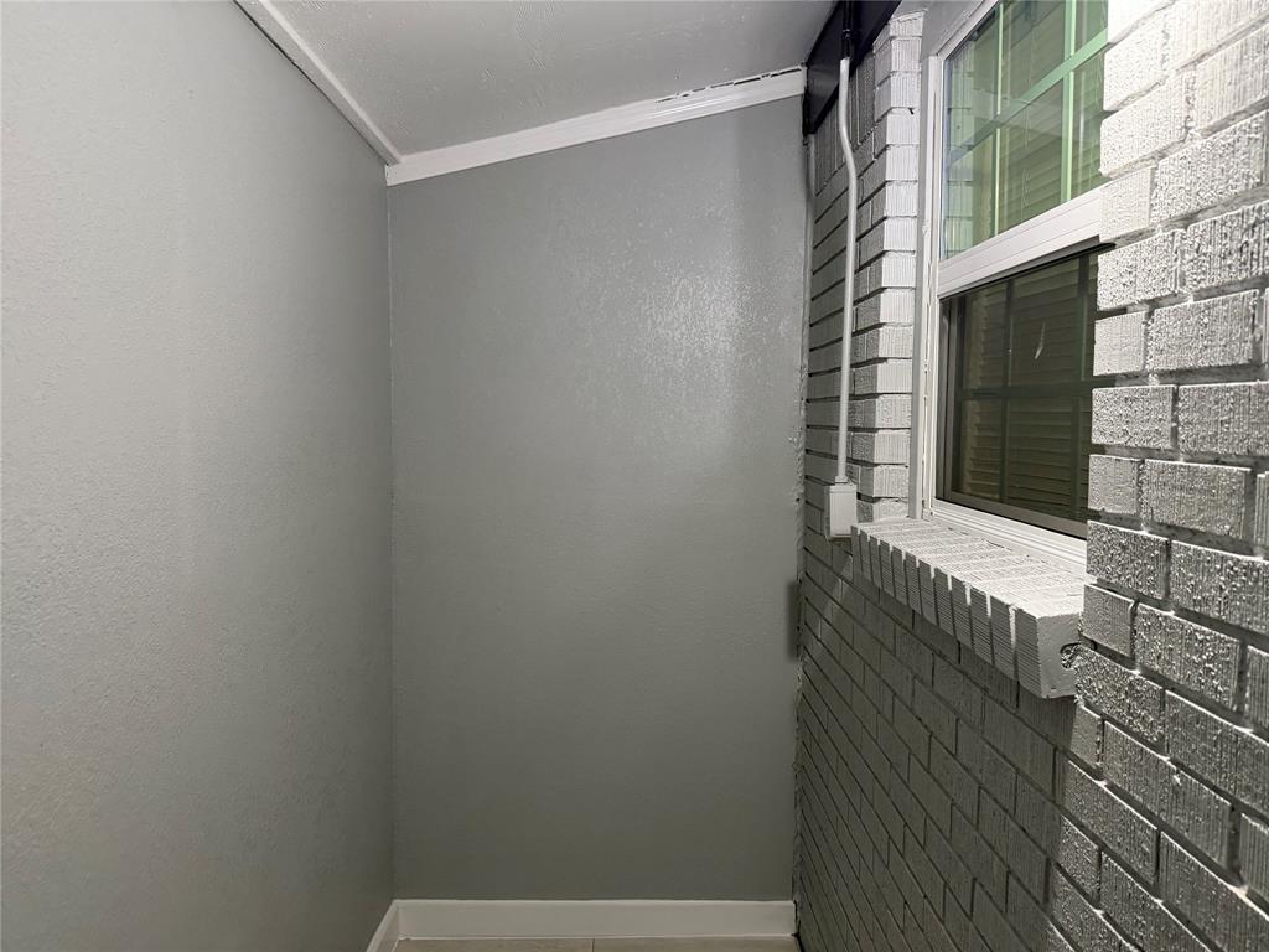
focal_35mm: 24
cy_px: 476
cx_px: 634
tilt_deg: -3.4
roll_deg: -0.7
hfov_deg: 71.6
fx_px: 880
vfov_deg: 56.8
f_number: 1.78
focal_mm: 6.76
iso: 500
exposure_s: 1/60
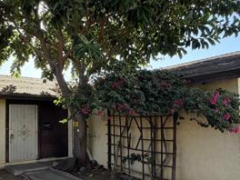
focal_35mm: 34
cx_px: 64
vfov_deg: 41.6
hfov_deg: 51.9
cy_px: 107
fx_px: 236
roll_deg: +0.7
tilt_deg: +4.4
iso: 64
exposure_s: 1/203
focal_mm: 2.22
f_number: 2.2
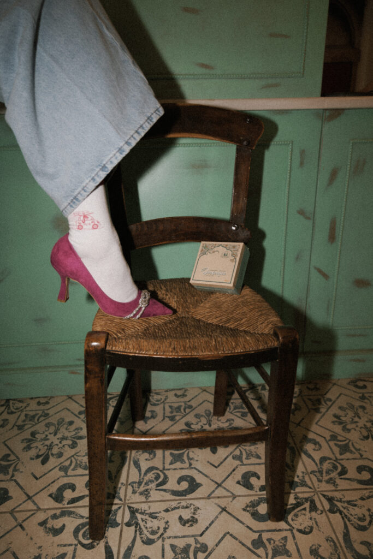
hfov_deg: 52.2
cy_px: 280
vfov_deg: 72.6
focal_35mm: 24
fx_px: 381
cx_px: 186
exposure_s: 1/125
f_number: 4
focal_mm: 24.5
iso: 50
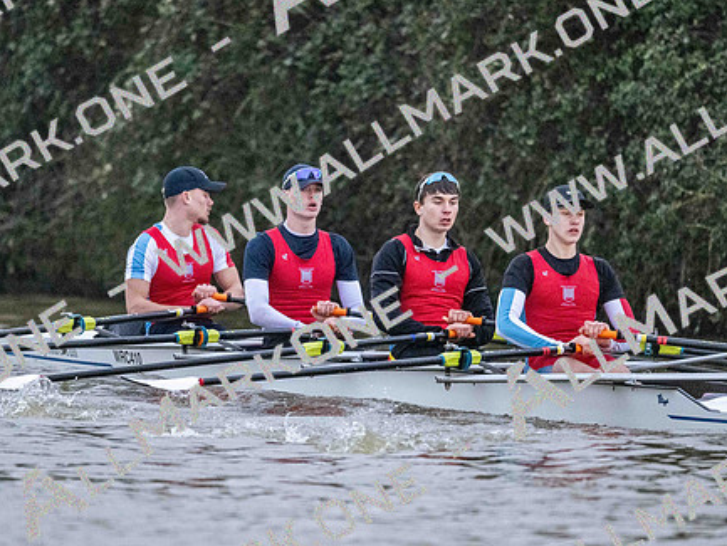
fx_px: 10819
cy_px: 281
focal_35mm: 515
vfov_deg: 2.9
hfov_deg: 3.8
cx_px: 363
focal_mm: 400
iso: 14400
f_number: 4.5
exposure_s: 1/1600
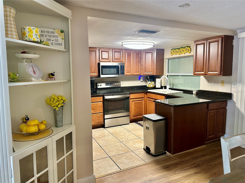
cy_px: 92
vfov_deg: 56.8
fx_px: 170
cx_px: 122
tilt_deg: -6.4
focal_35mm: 24
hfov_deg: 71.6
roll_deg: +1.0
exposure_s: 1/60
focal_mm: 6.86
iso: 250
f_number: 1.78
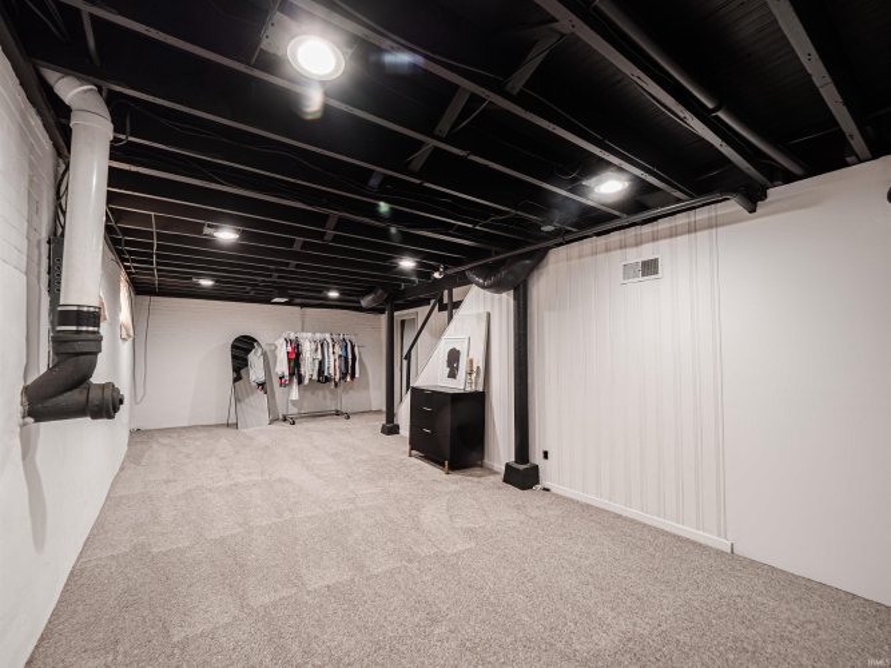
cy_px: 334
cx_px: 446
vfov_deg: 85.7
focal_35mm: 14
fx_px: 360
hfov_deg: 102.1
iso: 200
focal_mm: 7
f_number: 5
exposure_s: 1/2
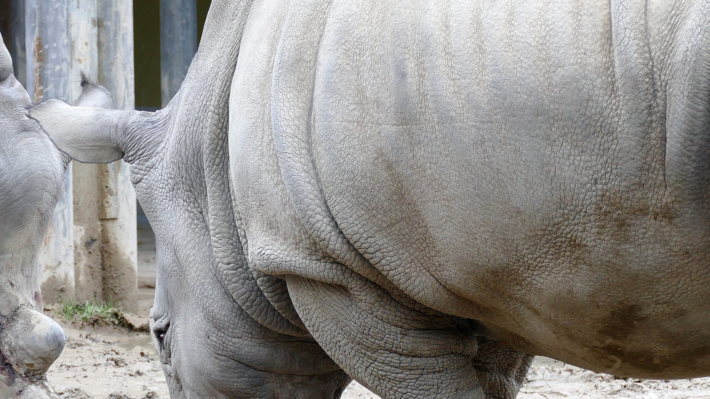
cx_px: 249
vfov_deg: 4.7
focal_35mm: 259
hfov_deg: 8.3
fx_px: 4876
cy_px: 307
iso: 500
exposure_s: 1/160
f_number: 4
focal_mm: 61.93
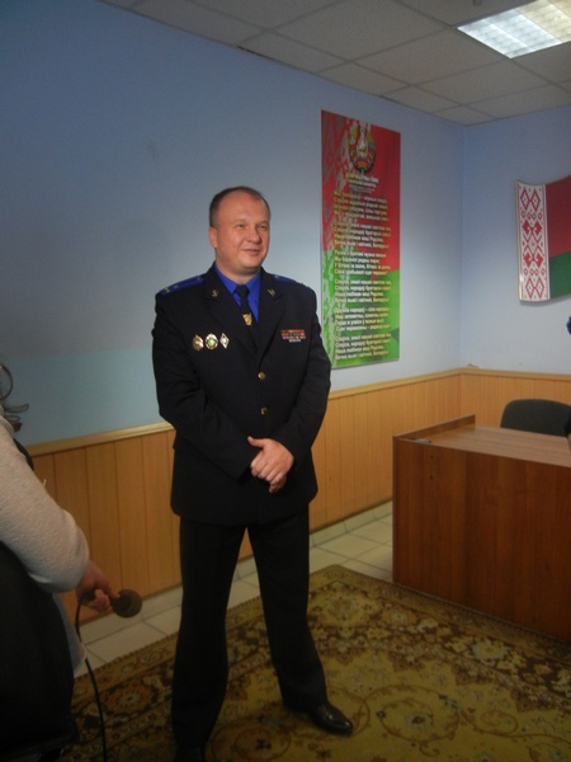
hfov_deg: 46.8
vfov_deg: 60.0
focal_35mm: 30
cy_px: 381
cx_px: 286
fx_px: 660
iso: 400
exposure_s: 1/26
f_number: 3.5
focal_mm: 5.4
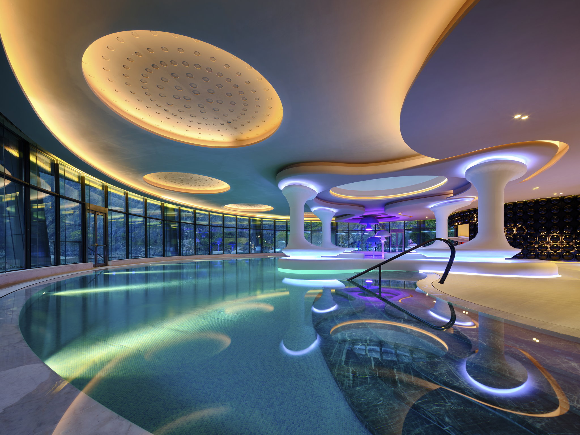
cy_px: 218
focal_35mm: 13
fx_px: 218
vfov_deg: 89.9
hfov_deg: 106.2
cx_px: 290
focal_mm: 17
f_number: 16
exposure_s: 1.5
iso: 100
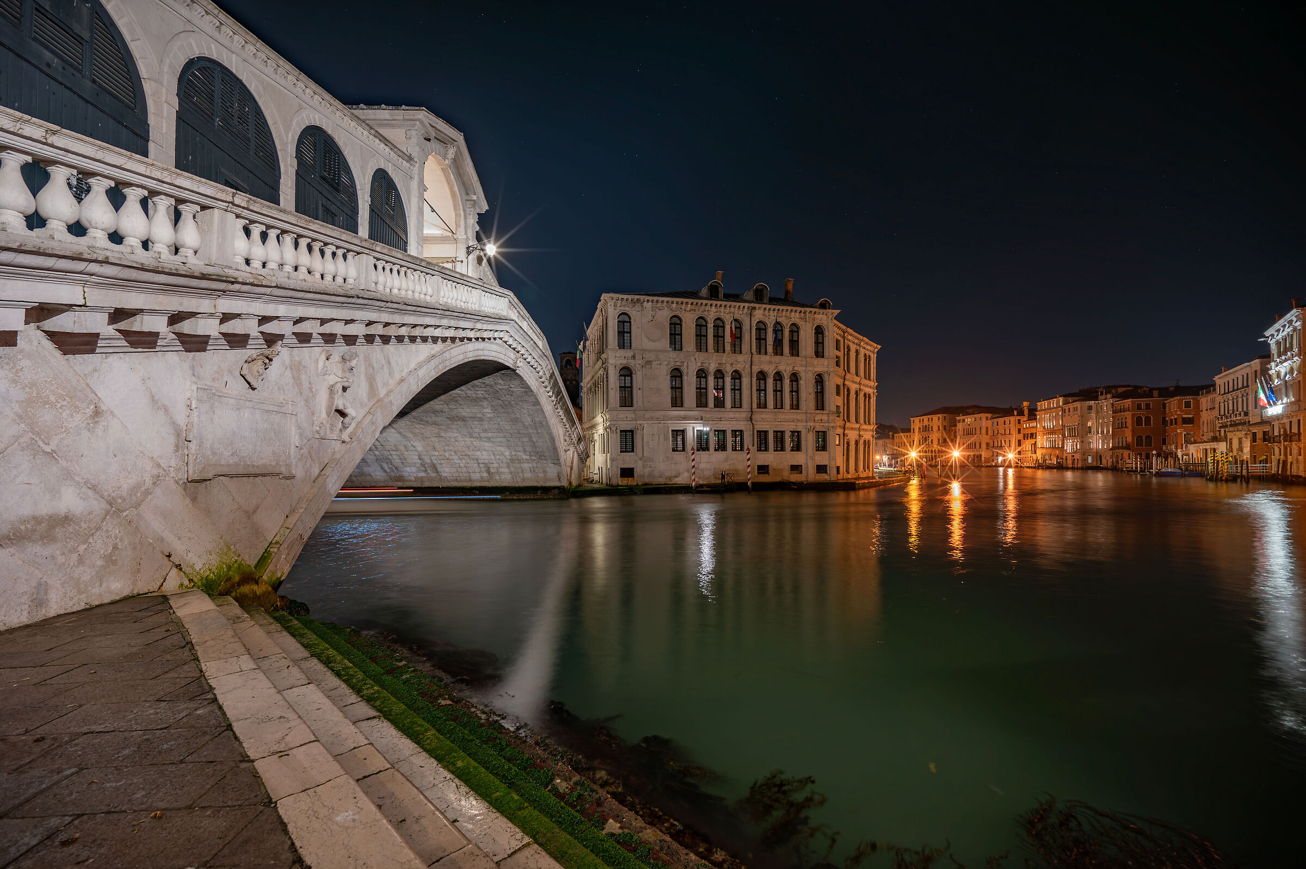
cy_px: 434
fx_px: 508
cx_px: 653
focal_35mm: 14
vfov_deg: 81.1
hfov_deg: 104.3
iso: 100
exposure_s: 5
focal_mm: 14
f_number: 4.5
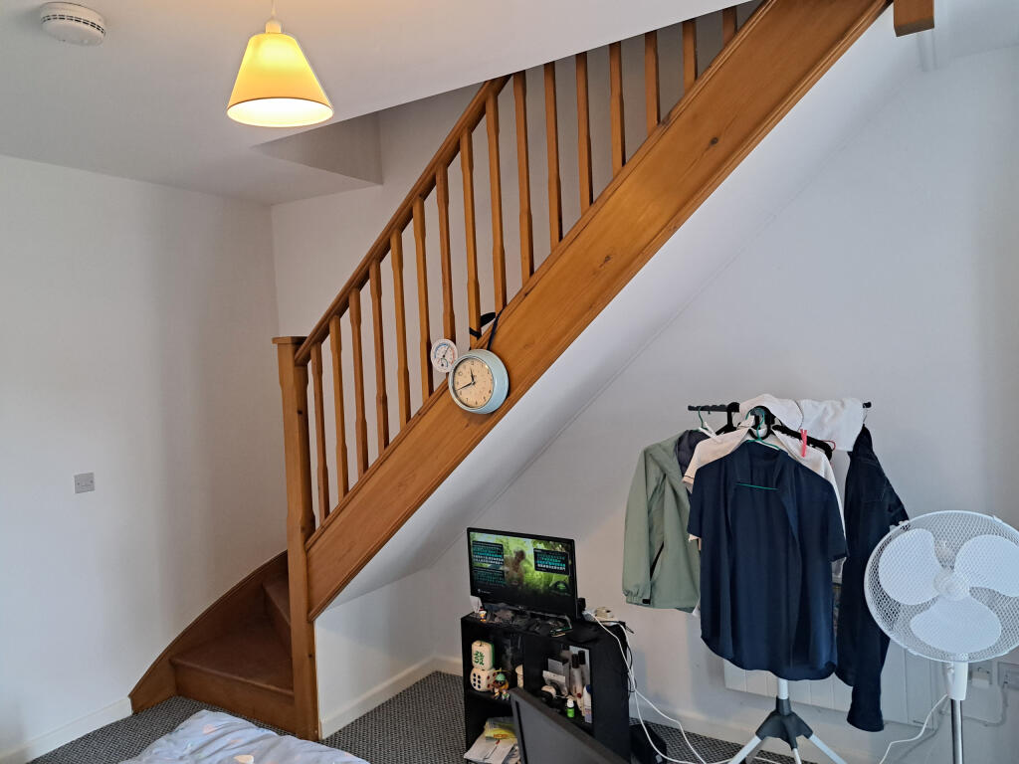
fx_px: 706
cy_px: 382
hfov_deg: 71.6
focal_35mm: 24
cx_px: 510
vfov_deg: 56.8
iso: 320
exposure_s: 1/50
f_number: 1.8
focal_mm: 5.23
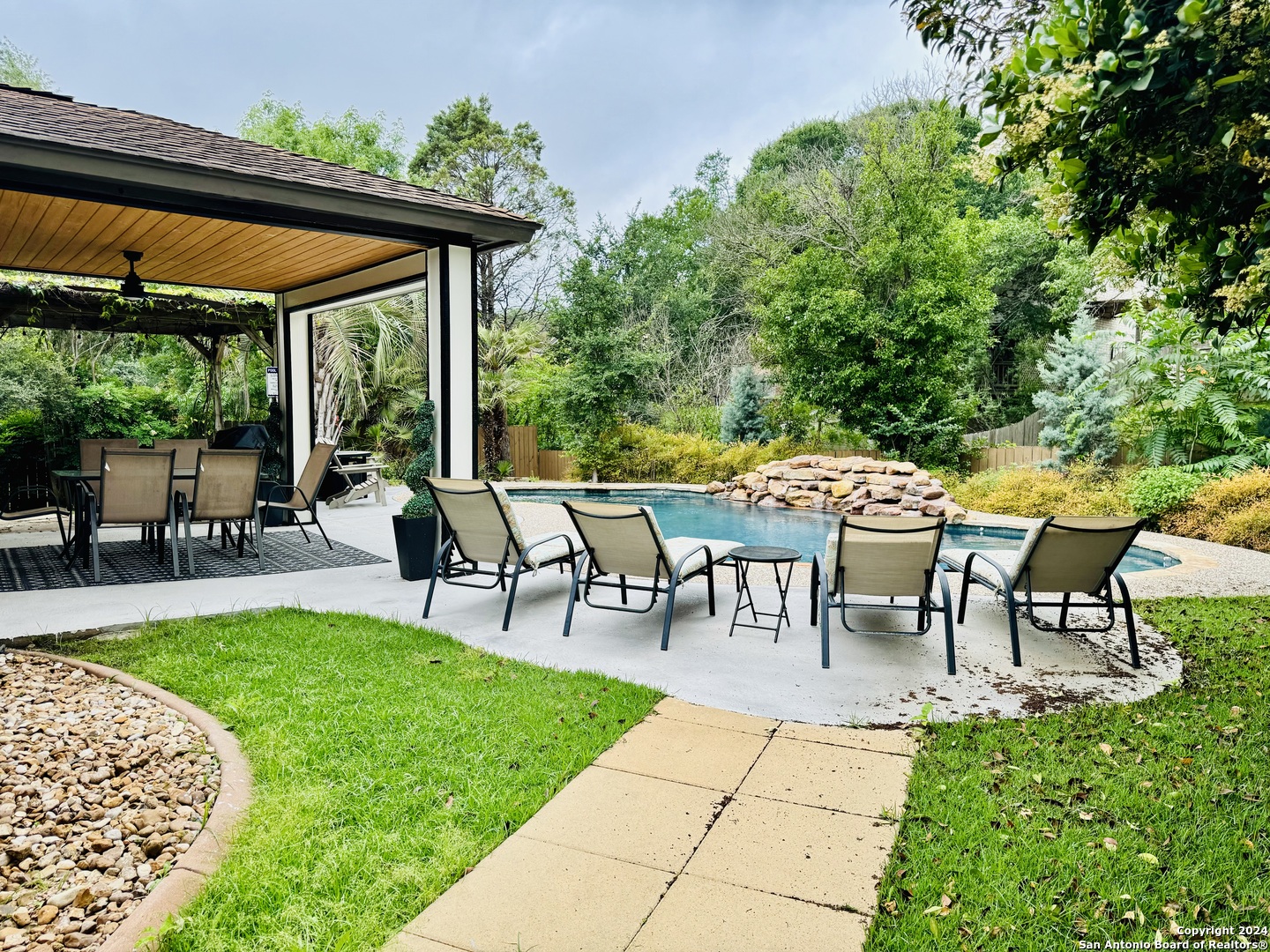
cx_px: 635
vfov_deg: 56.8
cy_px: 476
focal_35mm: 24
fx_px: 881
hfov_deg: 71.6
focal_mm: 6.76
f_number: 1.78
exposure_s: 1/876
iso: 80
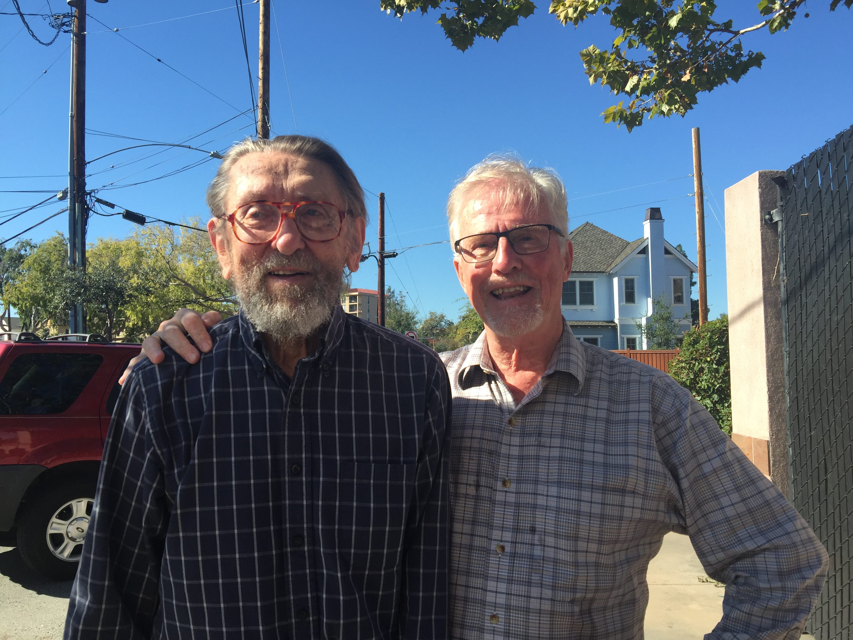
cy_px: 320
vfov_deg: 48.2
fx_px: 715
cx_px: 426
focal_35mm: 29
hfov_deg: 61.7
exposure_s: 1/1041
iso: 32
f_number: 2.2
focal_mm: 4.15
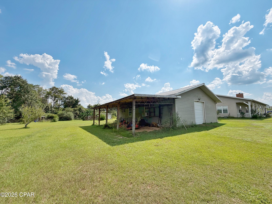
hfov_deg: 102.1
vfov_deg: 85.7
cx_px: 136
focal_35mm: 14
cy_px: 102
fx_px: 110
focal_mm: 2.22
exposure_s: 1/1431
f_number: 2.2
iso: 20
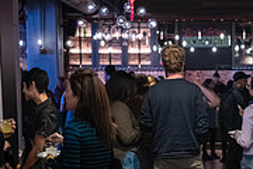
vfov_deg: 11.7
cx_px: 215
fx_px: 801
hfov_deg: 17.7
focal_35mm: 114
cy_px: 221
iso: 12800
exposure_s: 1/250
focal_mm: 35
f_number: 2.8
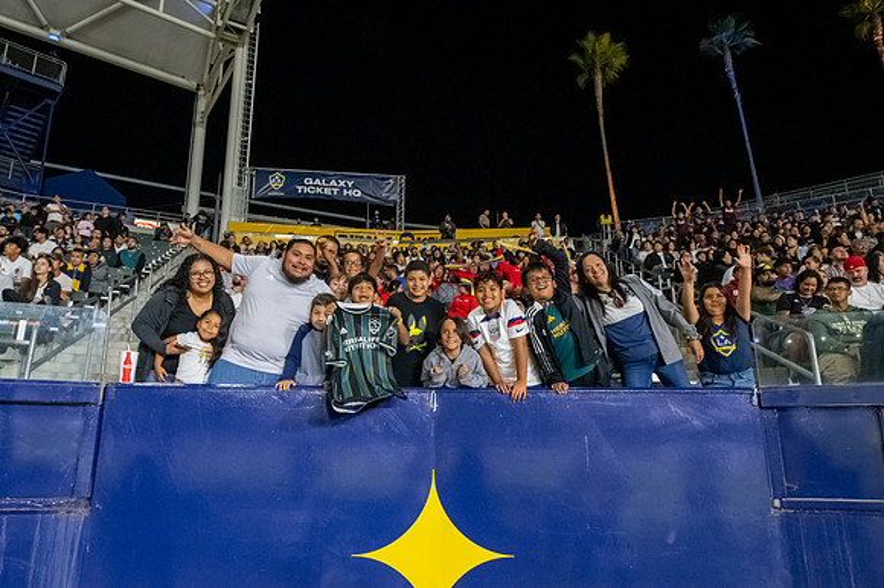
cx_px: 411
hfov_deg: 70.0
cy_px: 299
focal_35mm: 26
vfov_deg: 50.0
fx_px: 630
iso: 14400
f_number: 8
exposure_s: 1/250
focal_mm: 24
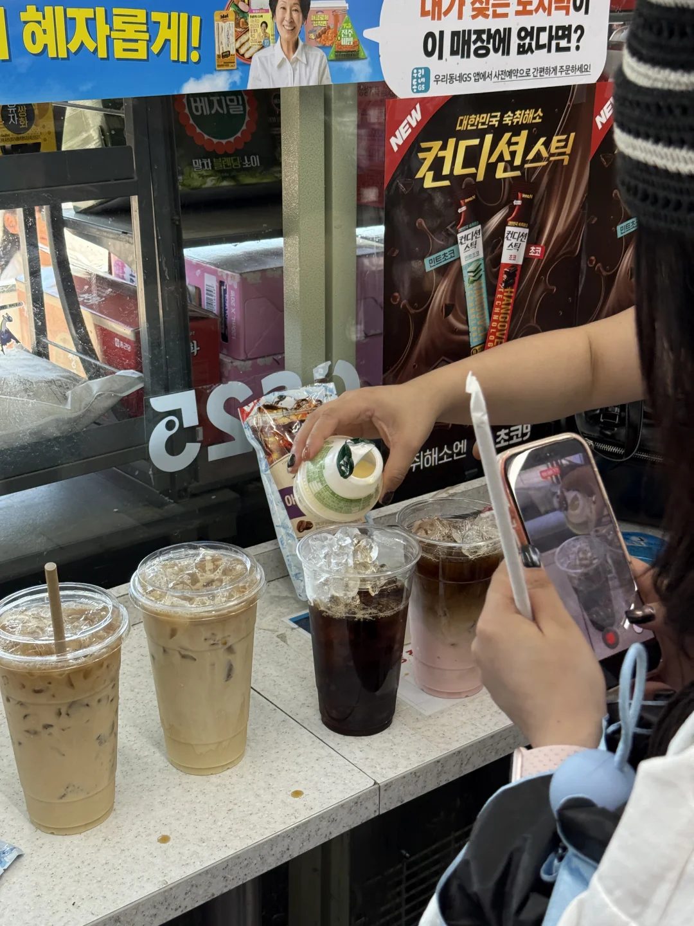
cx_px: 347
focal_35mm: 48
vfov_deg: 39.7
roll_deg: +0.3
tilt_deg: -19.9
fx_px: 1283
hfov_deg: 30.3
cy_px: 463
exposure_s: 1/173
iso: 100
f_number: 1.78
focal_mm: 6.76
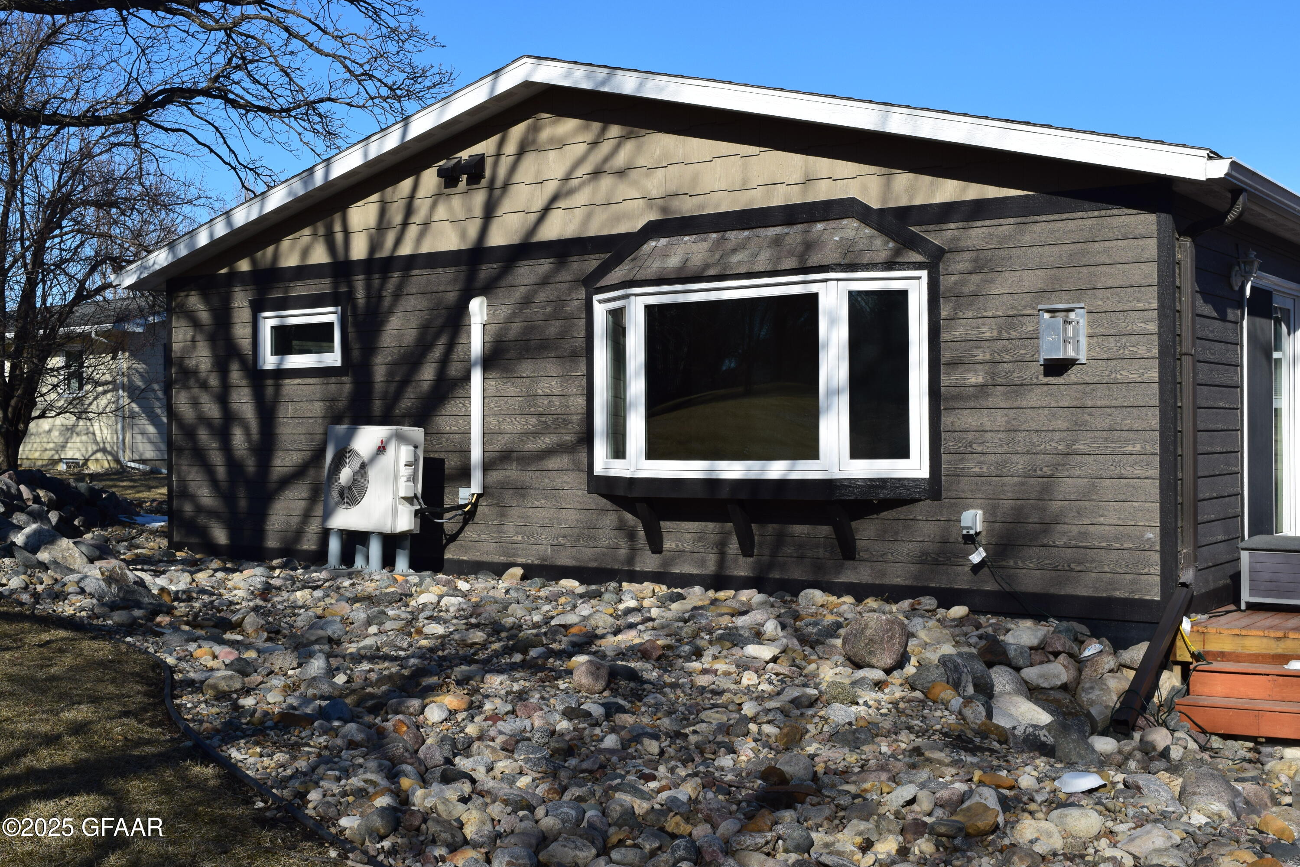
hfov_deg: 45.0
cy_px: 434
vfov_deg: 30.8
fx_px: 1571
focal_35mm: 44
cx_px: 650
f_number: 11
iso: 250
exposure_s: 1/500
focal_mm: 29
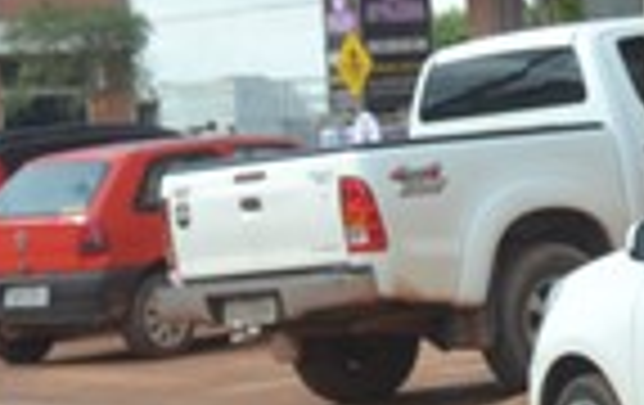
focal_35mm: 240
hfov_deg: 8.7
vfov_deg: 5.5
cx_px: 311
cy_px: 522
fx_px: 4221
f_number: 7.1
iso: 100
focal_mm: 50
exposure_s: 1/200
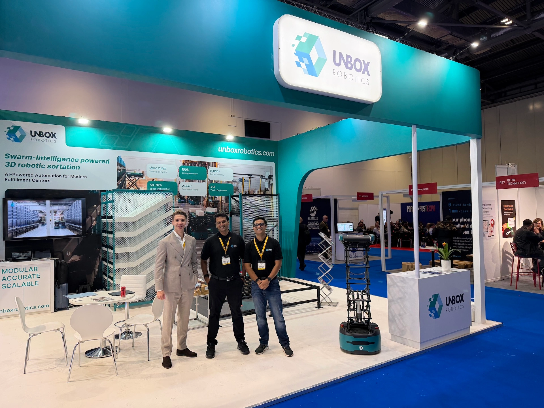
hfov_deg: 71.6
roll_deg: +1.4
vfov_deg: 56.8
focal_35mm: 24
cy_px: 204
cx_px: 272
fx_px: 377
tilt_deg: +2.6
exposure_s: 1/100
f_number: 1.78
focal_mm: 6.76
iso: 160
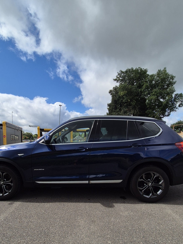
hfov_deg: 74.5
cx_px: 81
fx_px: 120
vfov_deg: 89.6
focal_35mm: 17
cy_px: 149
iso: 50
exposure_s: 1/2872
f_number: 2.2
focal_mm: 2.2
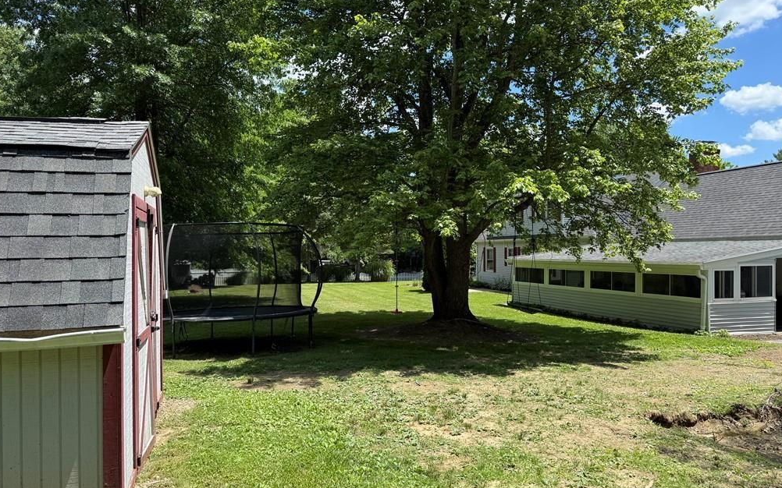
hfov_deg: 70.4
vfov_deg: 47.6
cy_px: 246
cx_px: 390
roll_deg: -0.1
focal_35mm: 26
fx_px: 554
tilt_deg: +0.4
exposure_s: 1/2299
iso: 80
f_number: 1.78
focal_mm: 6.76
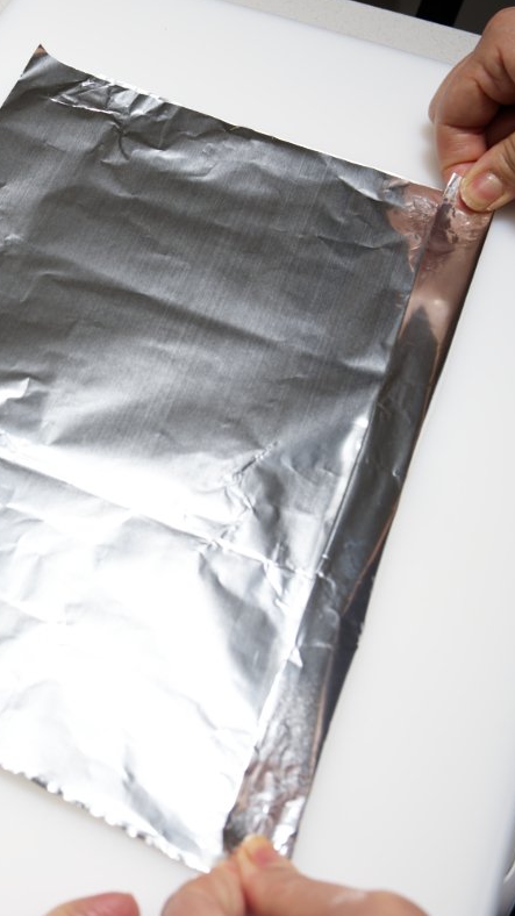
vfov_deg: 40.6
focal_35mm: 51
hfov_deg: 21.6
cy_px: 457
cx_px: -120
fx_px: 1239
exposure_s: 1/100
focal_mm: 32
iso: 100
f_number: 8
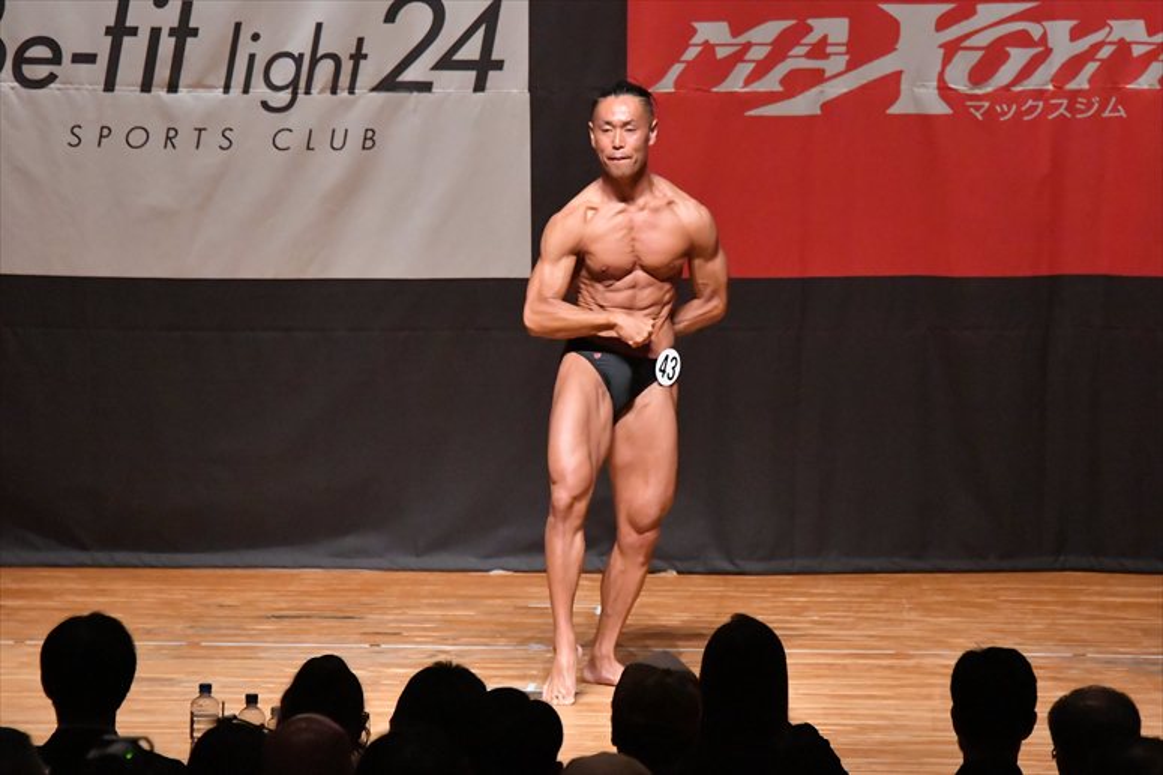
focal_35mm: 255
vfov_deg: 5.4
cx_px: 582
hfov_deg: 8.1
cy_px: 388
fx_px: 8234
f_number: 5.6
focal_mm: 170
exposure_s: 1/400
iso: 12800
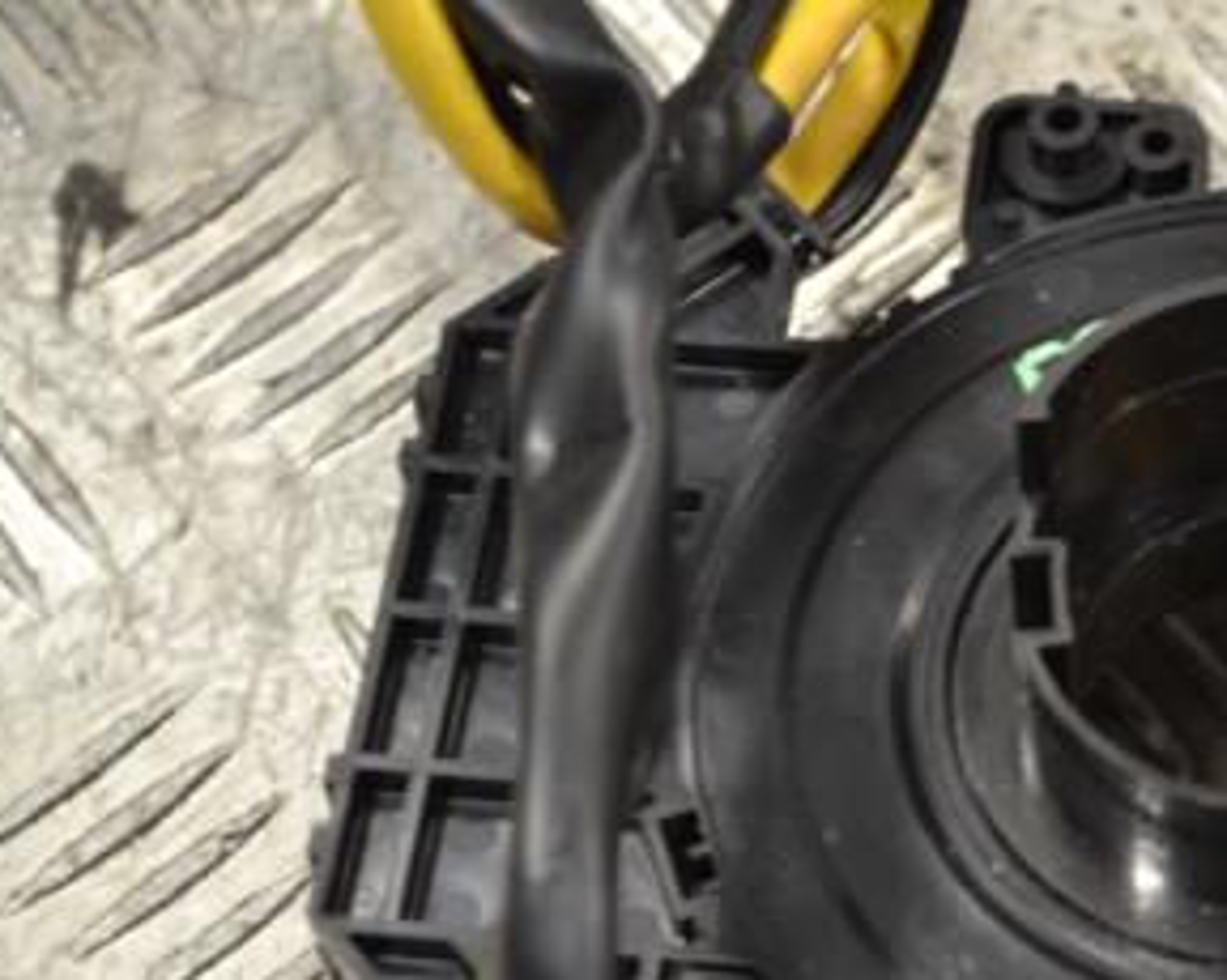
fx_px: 4681
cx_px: 1112
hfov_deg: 14.8
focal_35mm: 129
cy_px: 682
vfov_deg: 11.9
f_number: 5.3
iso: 250
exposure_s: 1/30
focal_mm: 44
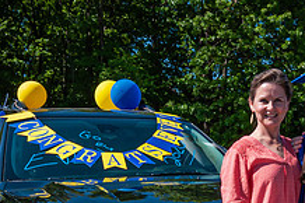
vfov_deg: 17.9
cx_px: 252
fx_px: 618
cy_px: 231
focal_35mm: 73
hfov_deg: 27.1
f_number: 10
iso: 200
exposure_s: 1/400
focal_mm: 17
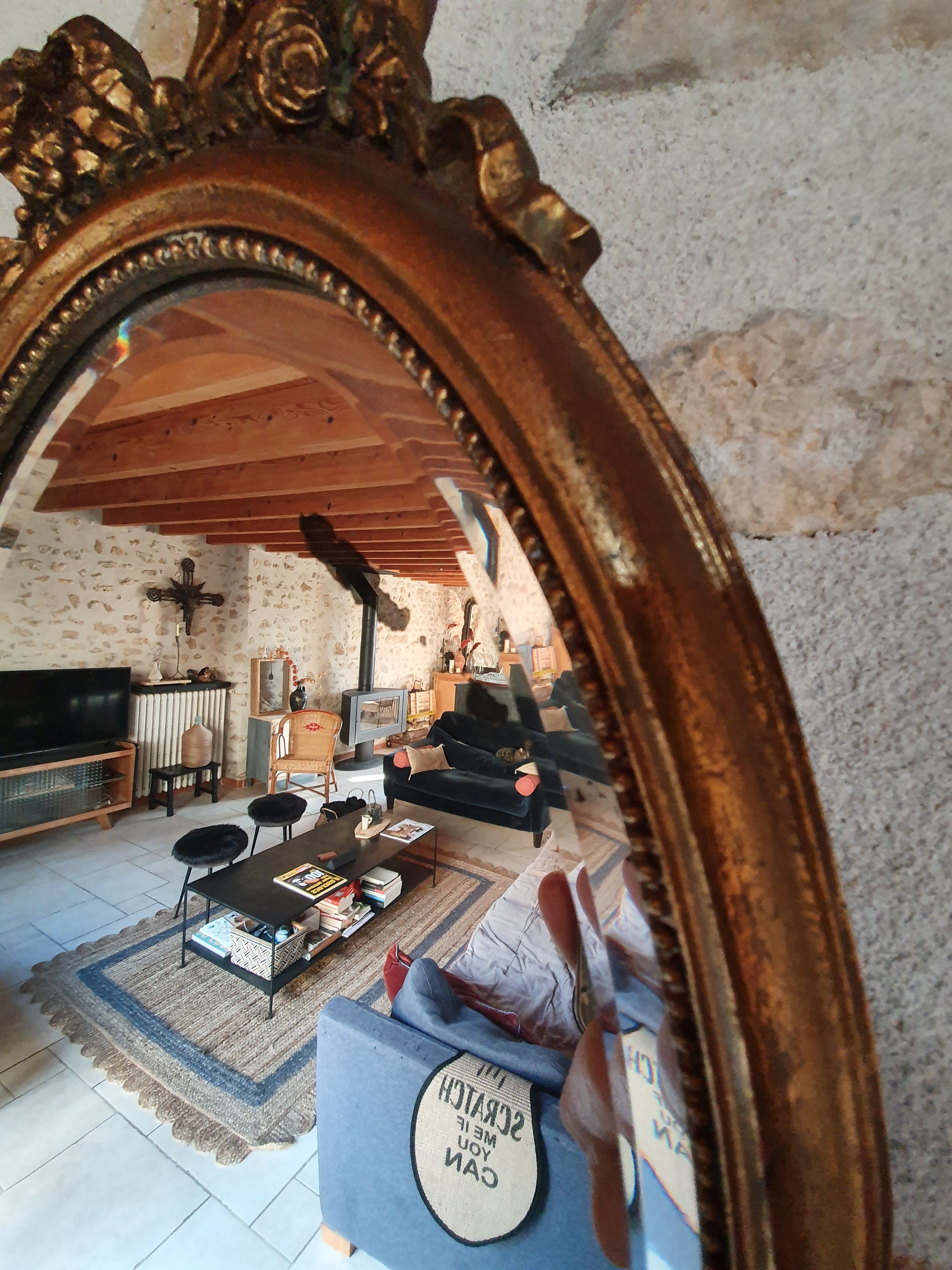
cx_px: 476
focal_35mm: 13
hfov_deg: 89.9
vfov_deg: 106.2
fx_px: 477
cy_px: 635
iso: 400
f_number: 2.2
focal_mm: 1.8
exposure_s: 1/60
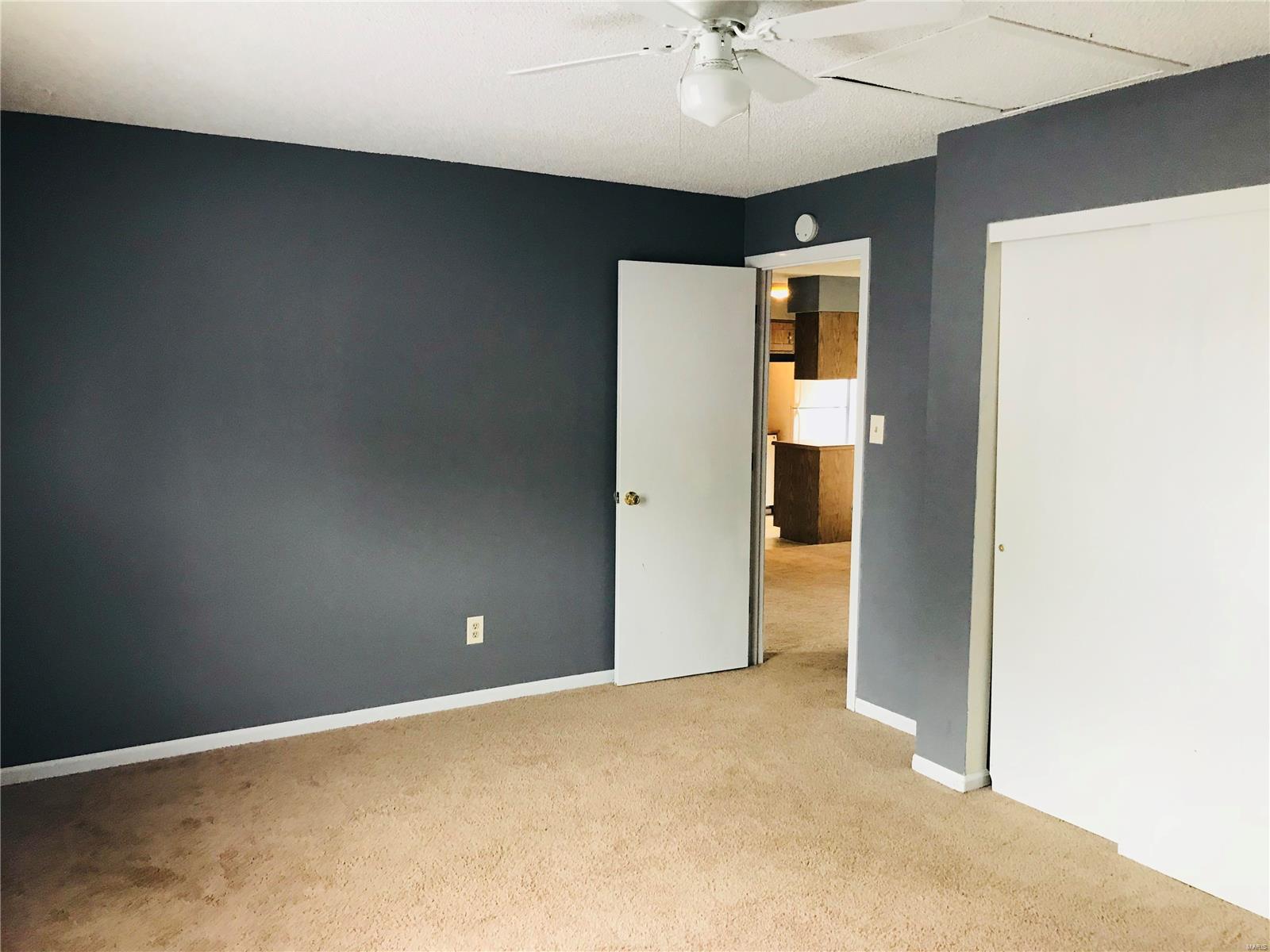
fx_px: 1027
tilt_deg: -7.1
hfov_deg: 63.4
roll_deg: +0.1
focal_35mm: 28
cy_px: 476
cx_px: 635
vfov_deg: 49.7
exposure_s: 1/15
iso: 50
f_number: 1.8
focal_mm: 3.99
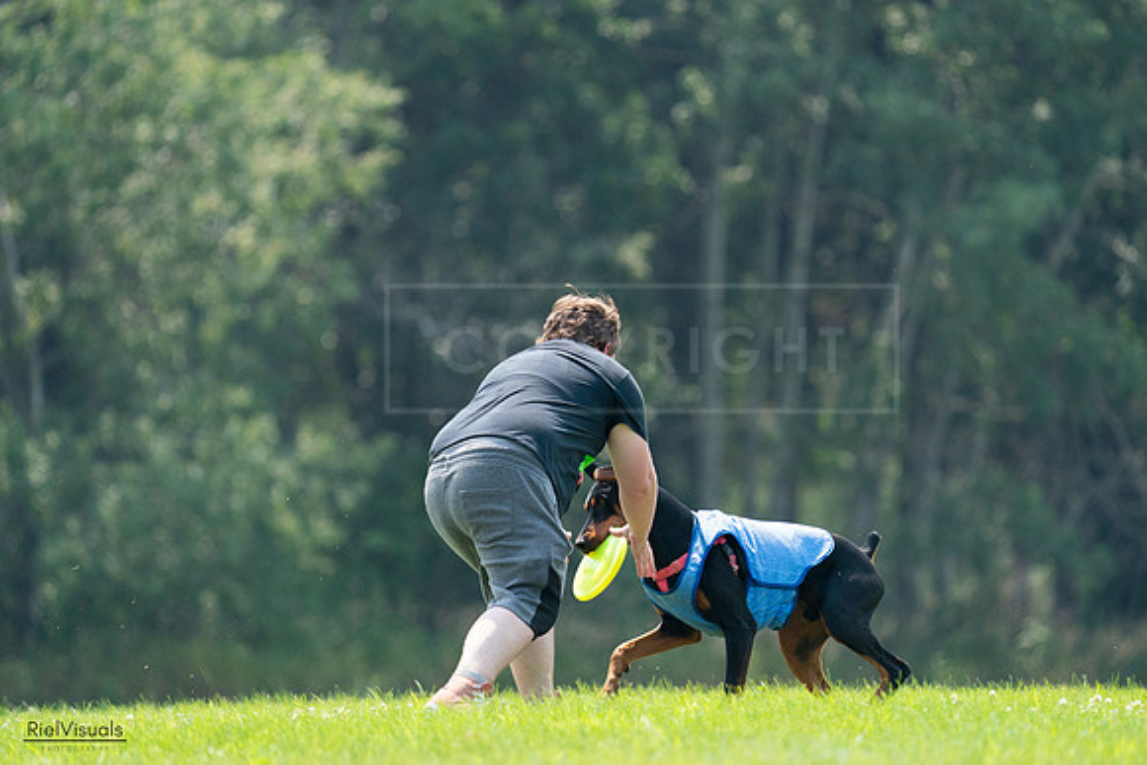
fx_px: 13448
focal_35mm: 422
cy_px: 382
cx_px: 574
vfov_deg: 3.3
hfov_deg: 4.9
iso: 3200
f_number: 6.3
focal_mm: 422
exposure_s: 1/4000
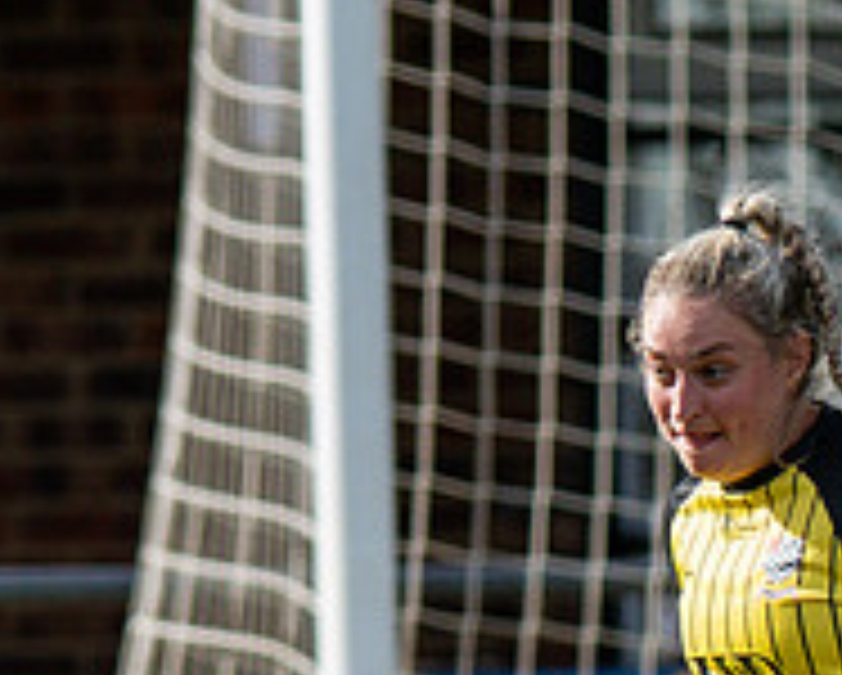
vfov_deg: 0.7
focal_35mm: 2167
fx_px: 54058
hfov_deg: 0.9
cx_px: 979
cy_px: 1014
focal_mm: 300
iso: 200
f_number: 4
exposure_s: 1/2000
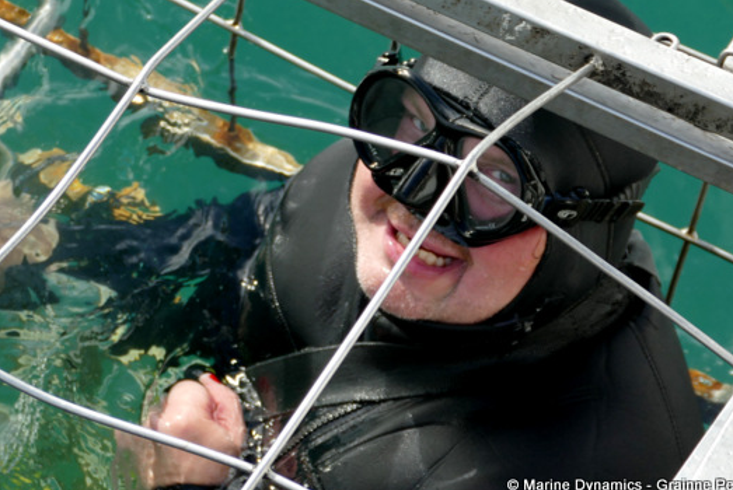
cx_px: 384
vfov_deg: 11.7
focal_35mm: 117
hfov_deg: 17.5
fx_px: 2385
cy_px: 232
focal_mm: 37.13
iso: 125
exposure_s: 1/400
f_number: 3.8
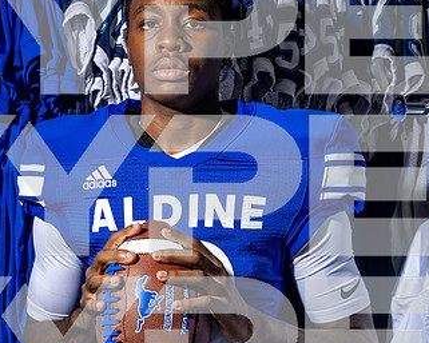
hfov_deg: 22.8
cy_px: 186
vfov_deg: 18.5
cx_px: 123
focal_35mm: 83
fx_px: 1054
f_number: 8
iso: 100
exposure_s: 1/125
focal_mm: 49
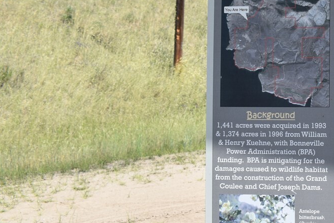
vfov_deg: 15.4
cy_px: 53
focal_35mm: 88
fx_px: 819
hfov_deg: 21.1
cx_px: 421
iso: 110
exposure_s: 1/250
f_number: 8
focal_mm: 23
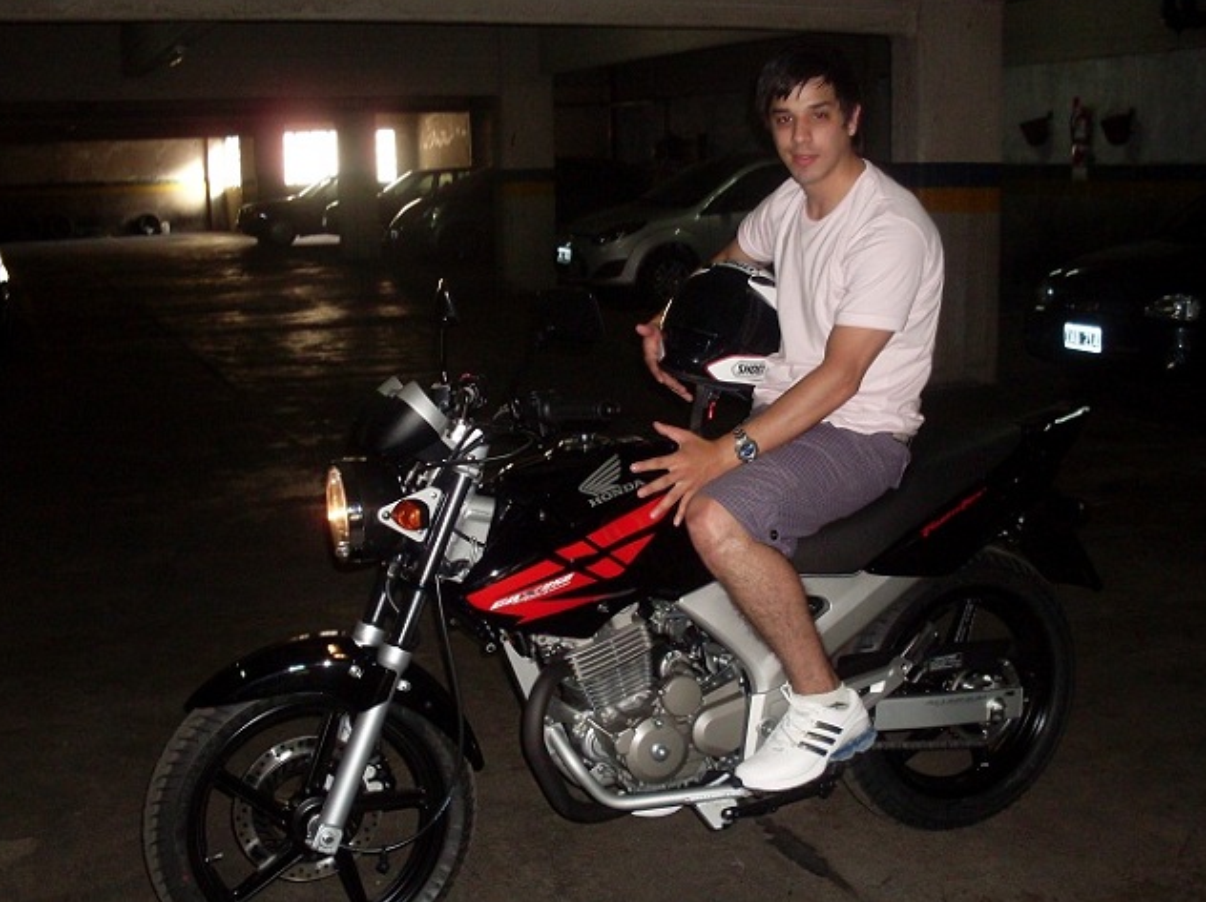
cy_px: 483
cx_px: 652
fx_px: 1497
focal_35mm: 43
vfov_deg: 33.5
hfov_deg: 43.8
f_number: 2.8
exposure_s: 1/45
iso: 160
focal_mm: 6.3
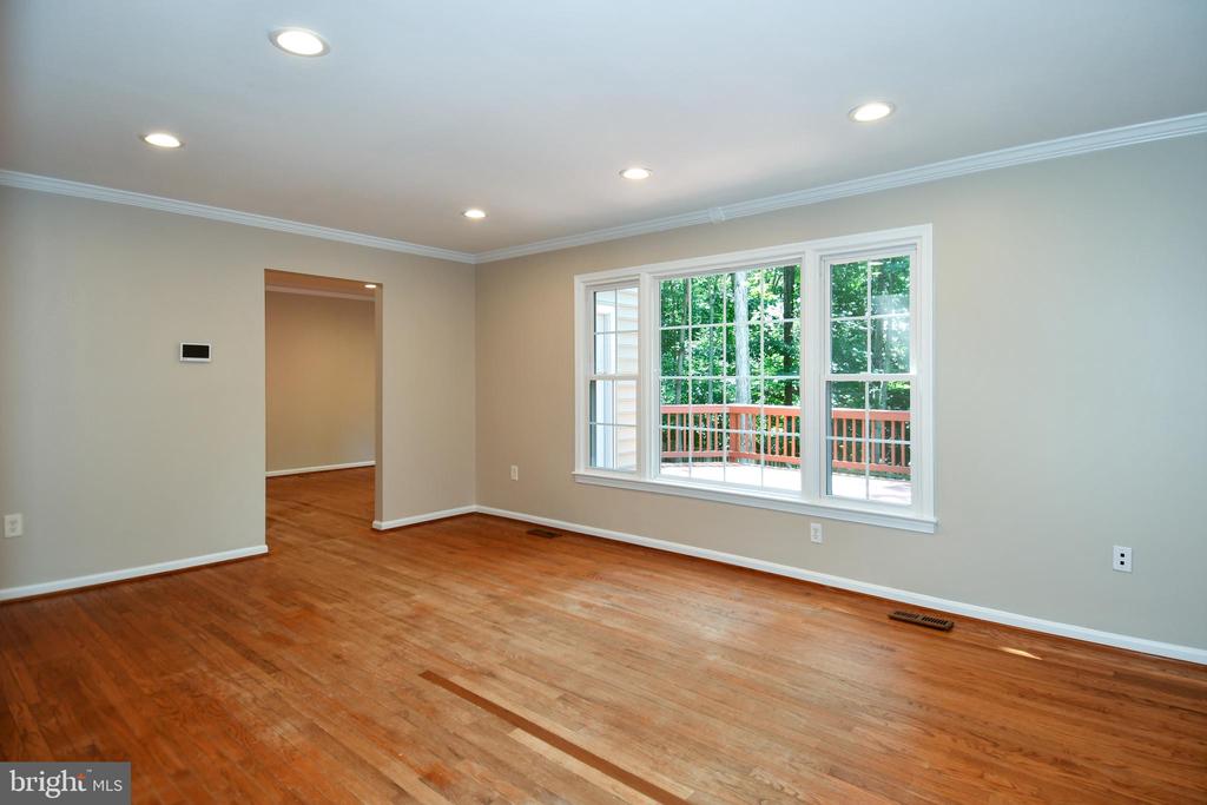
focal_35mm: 18
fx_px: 604
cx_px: 604
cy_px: 402
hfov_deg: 90.0
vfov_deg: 67.4
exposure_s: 1/60
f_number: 4
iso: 280
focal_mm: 12
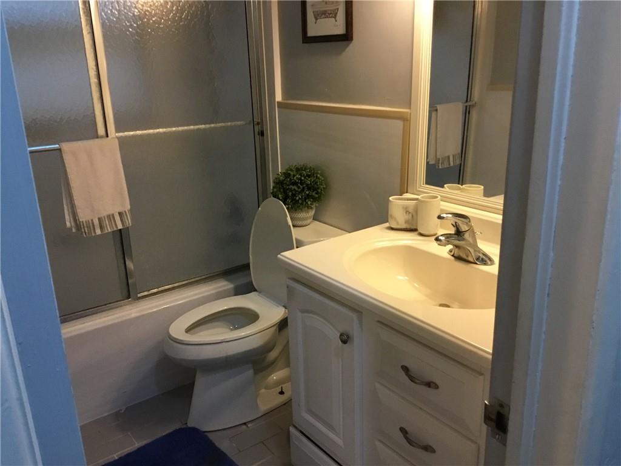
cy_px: 233
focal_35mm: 31
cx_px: 310
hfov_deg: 58.4
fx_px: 556
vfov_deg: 45.4
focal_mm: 3.3
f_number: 2.4
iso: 160
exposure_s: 1/30
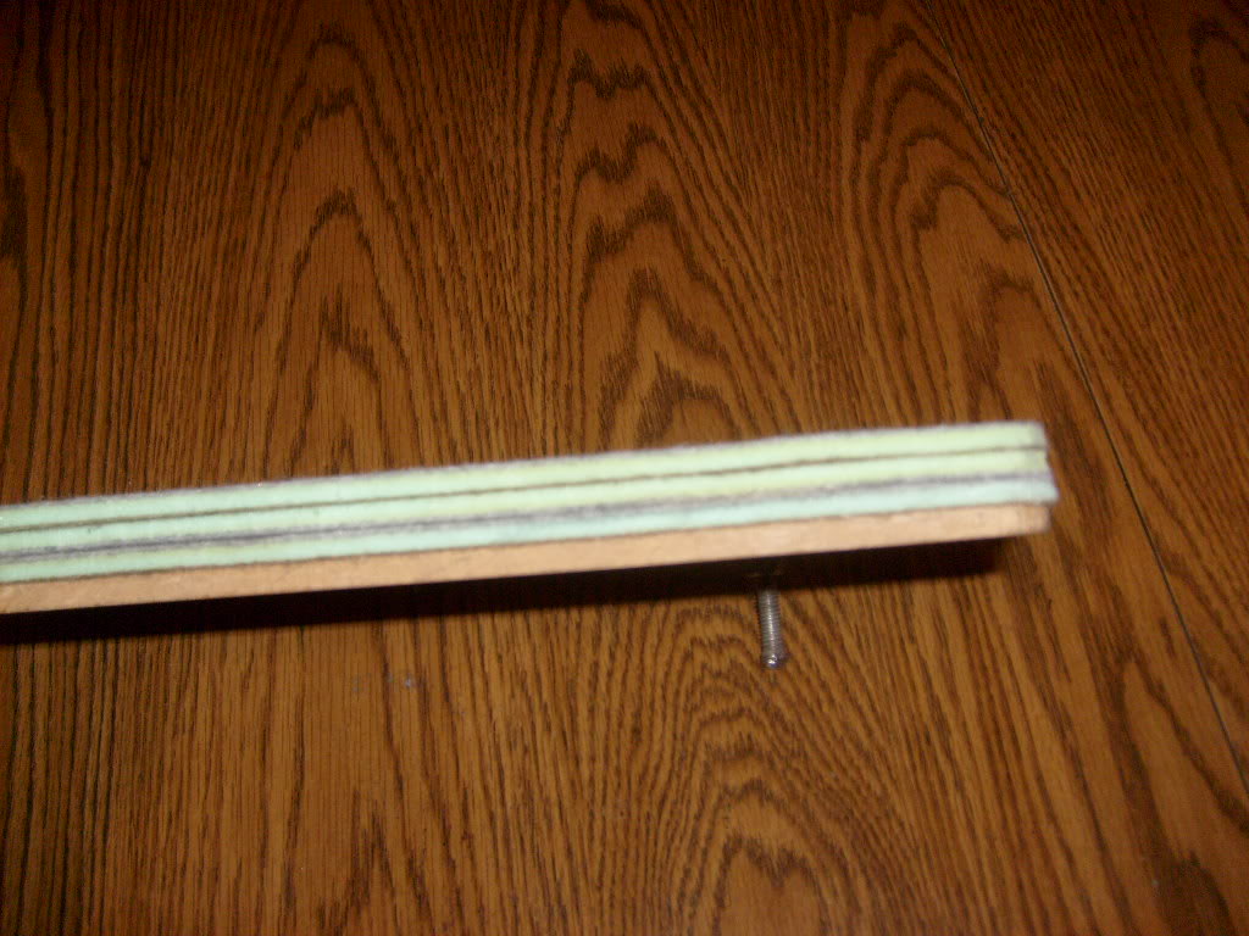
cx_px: 624
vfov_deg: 40.7
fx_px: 1263
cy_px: 468
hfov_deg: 52.6
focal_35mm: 35
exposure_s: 1/45
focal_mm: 5.8
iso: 100
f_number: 2.8
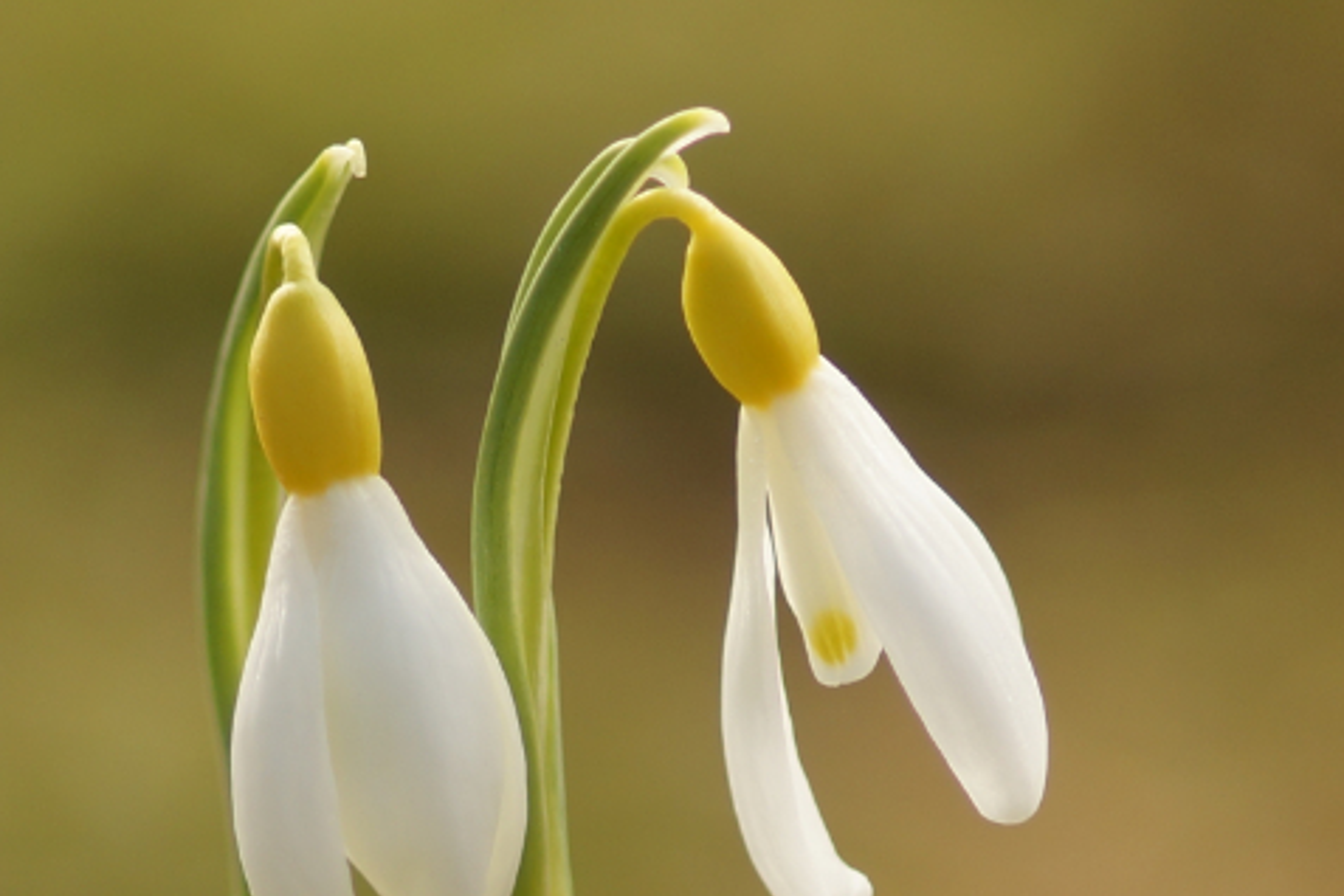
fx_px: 14074
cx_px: 611
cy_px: 893
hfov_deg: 5.5
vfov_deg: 3.6
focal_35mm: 377
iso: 100
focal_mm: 100
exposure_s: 1/400
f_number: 2.8
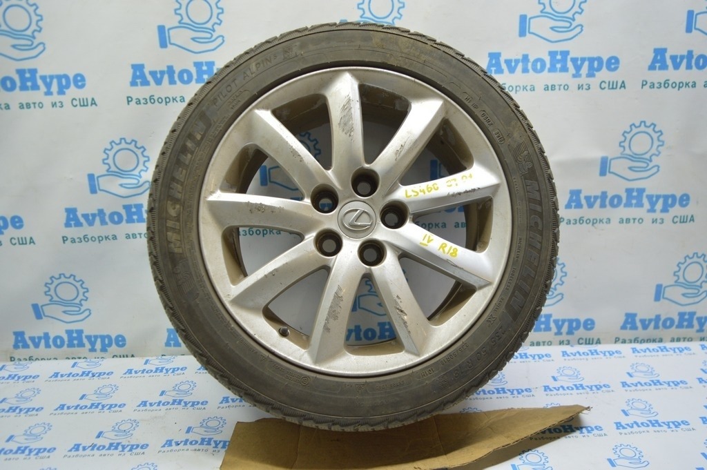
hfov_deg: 62.0
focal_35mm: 30
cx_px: 354
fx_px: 589
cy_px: 235
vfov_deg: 43.5
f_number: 3.5
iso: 400
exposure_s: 1/50
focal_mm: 20
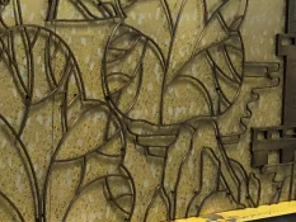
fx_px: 1232
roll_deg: -2.2
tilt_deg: -3.6
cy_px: 115
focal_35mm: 144
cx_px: 191
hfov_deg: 13.7
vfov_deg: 10.3
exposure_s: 1/9
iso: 100
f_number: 1.8
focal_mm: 4
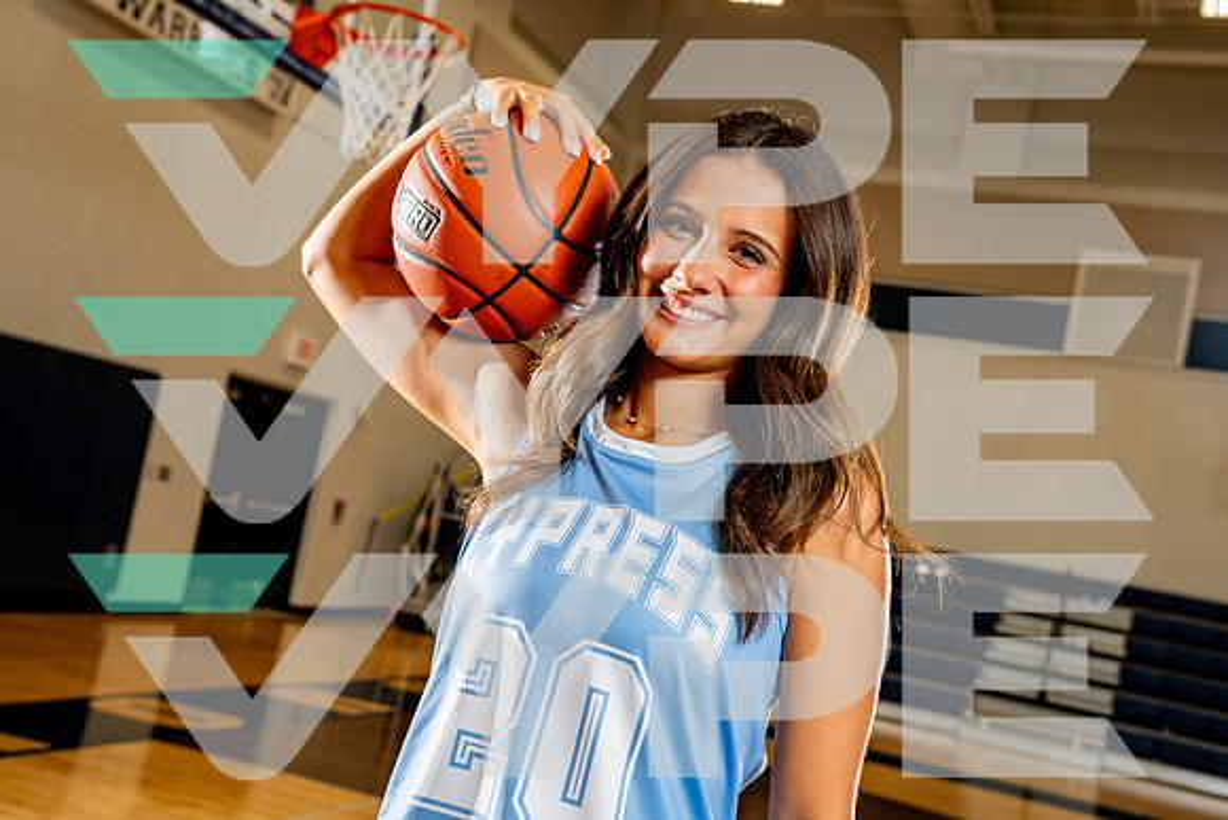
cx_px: 614
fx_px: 1535
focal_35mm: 45
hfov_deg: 43.6
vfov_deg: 29.9
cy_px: 410
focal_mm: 45
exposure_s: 1/250
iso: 400
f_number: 5.6
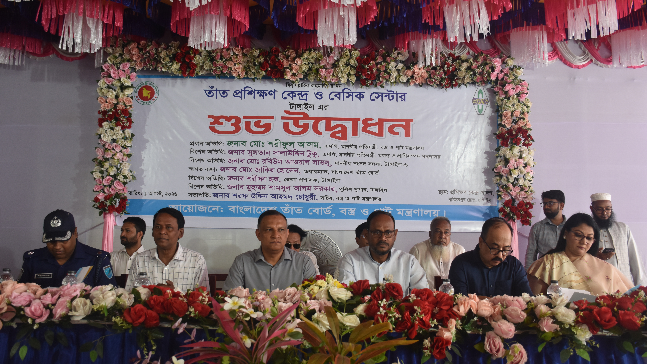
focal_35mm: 35
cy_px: 183
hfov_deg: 56.6
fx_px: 600
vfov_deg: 33.7
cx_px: 321
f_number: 5
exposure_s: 1/100
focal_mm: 22
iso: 800
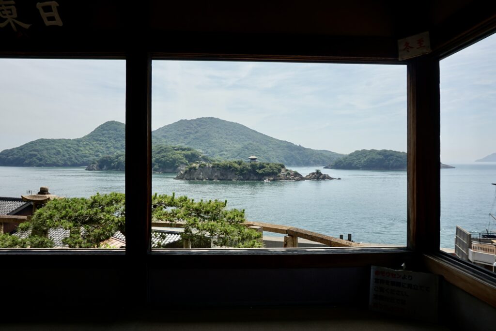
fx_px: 331
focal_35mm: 24
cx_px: 248
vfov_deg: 53.2
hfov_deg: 73.7
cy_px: 166
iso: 100
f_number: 9
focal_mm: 16
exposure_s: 1/200
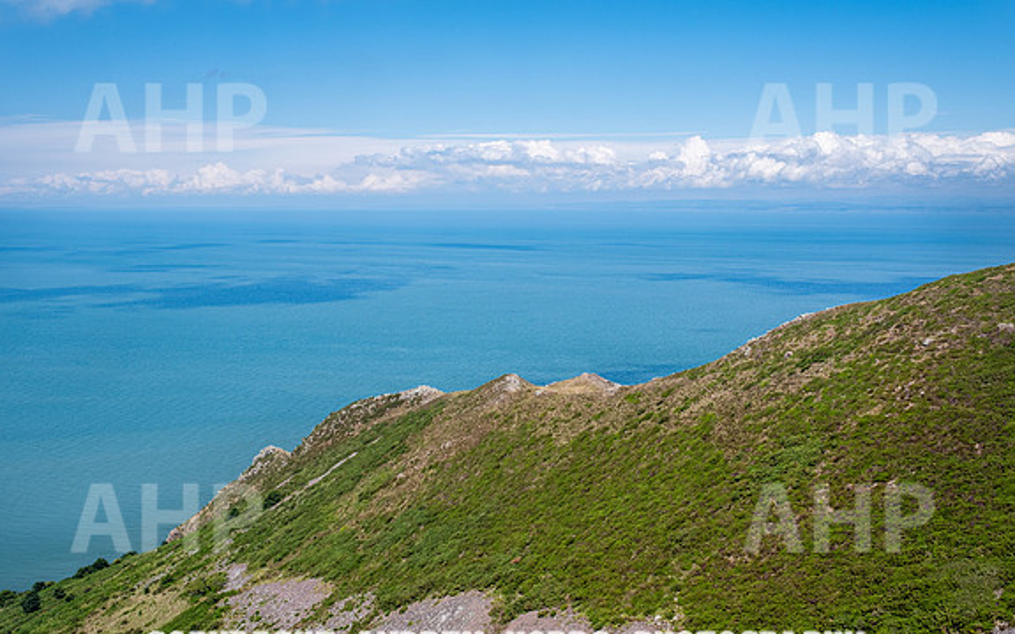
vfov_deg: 35.3
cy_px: 328
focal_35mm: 36
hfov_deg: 54.0
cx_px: 505
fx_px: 996
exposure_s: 1/1000
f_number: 5.6
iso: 160
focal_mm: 23
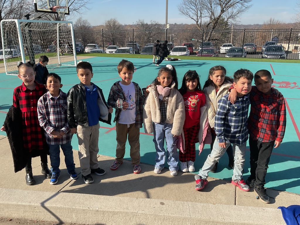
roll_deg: -0.4
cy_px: 112
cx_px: 150
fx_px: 251
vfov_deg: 48.2
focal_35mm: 29
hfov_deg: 61.7
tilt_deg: -19.4
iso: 16
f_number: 1.8
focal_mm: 3
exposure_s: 1/1279
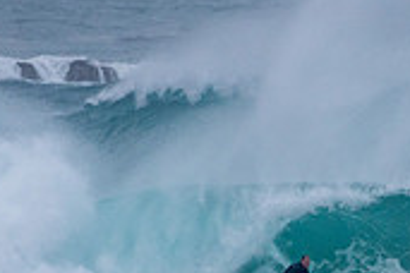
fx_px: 23619
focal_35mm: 2074
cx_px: 382
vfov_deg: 0.7
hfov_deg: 1.0
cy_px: 304
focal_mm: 500
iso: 500
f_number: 5.6
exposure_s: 1/1250
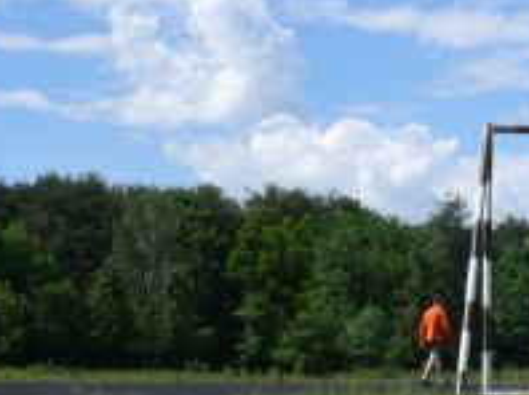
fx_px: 1511
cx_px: 711
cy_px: 299
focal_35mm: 99
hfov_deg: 18.3
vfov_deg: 14.8
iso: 100
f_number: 7.1
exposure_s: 1/400
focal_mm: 7.4
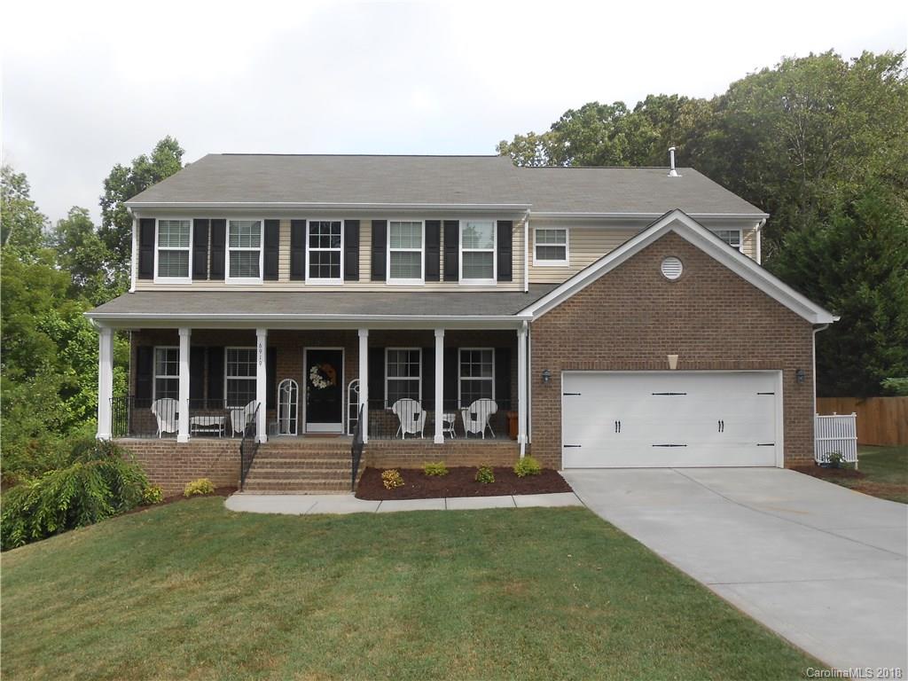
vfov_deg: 53.1
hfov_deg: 67.3
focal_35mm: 26
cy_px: 340
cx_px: 454
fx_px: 682
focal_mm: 4.6
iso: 80
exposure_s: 1/400
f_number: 3.5
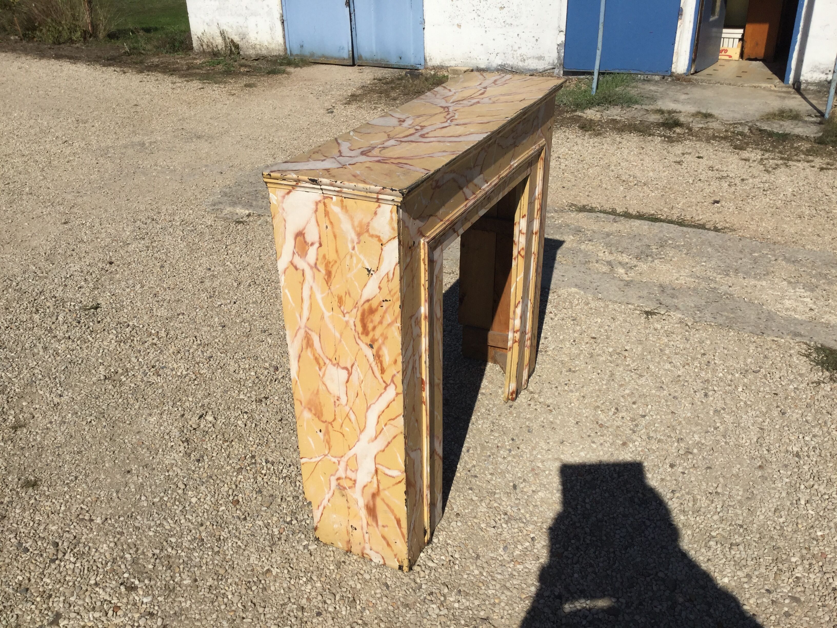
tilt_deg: -27.9
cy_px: 314
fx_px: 750
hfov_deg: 58.4
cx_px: 418
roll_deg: +0.6
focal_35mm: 31
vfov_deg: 45.4
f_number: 2.4
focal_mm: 3.3
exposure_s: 1/2551
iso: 25
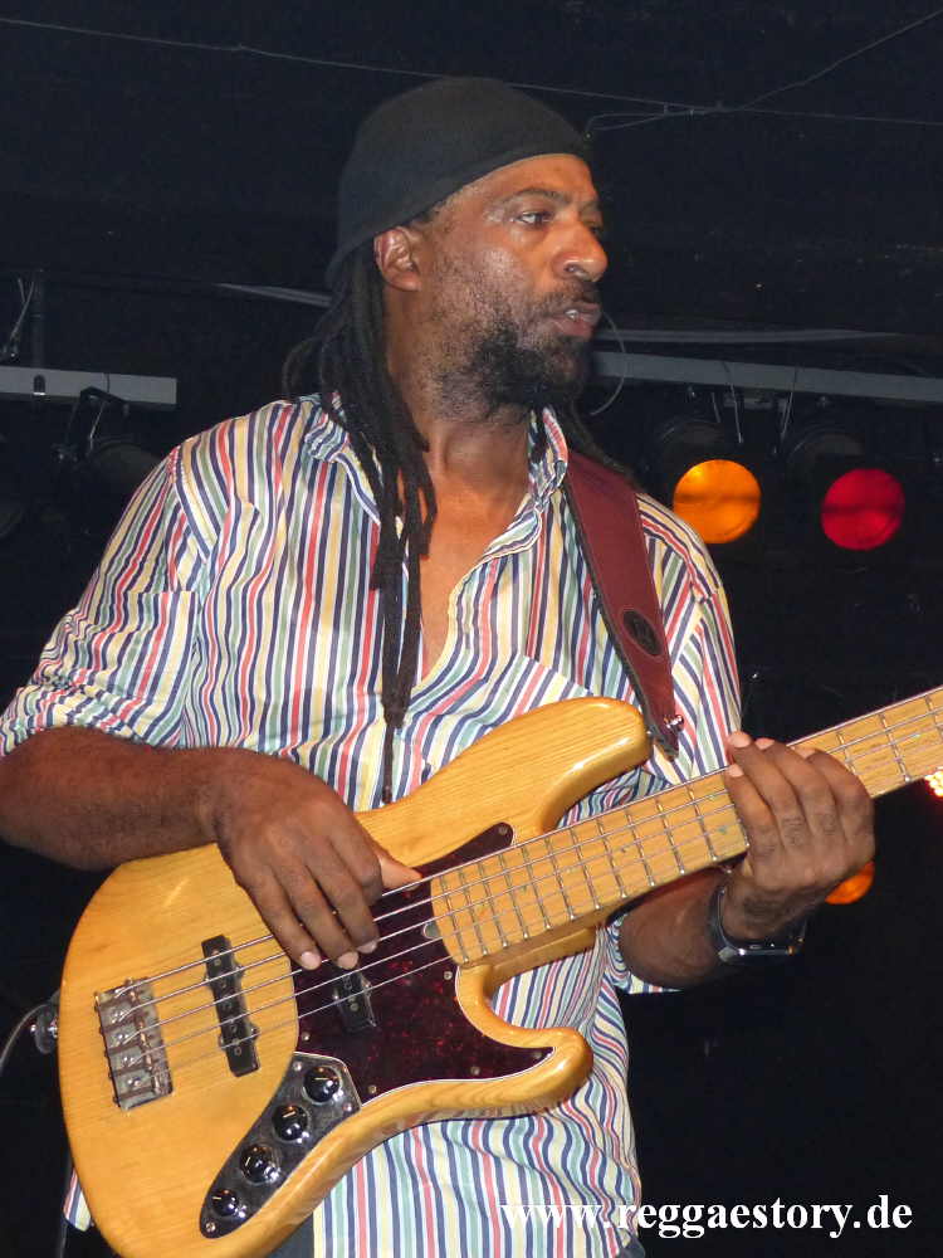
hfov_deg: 32.2
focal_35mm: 45
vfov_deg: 42.1
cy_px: 629
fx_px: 1635
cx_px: 472
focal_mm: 8.1
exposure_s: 1/60
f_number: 2.8
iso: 400
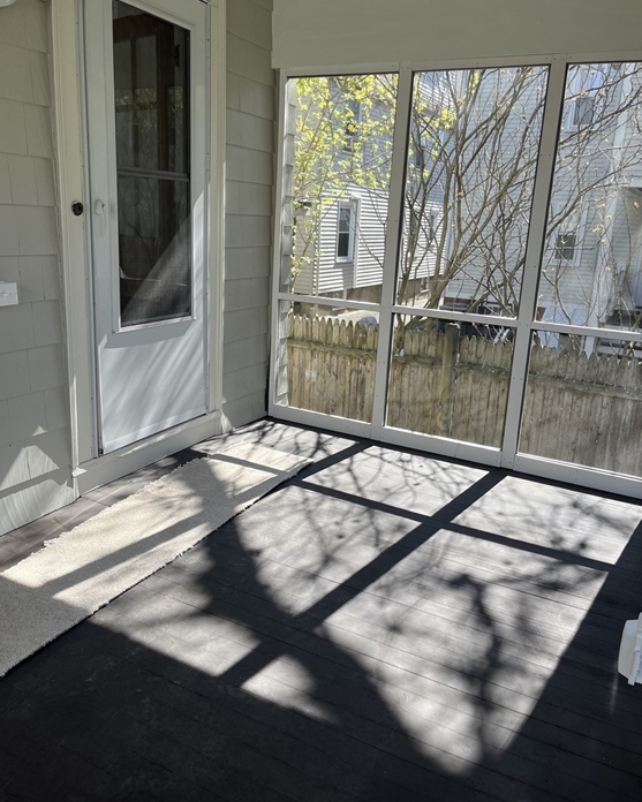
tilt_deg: -14.0
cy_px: 373
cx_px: 314
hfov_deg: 51.5
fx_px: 665
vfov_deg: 62.1
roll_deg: -2.8
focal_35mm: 28
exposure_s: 1/550
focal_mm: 5.1
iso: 50
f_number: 1.6
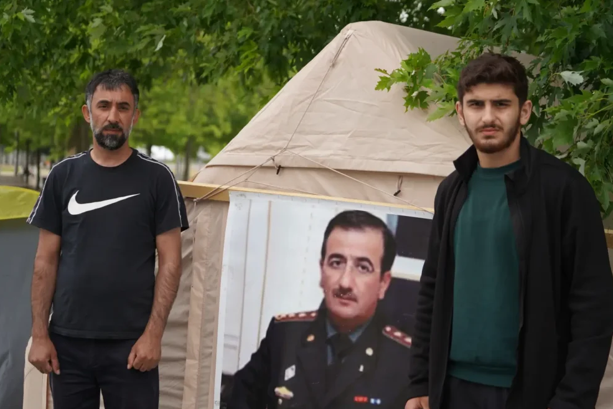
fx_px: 1345
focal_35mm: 79
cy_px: 206
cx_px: 302
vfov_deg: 17.3
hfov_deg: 25.7
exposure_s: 1/160
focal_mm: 76
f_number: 4
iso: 100
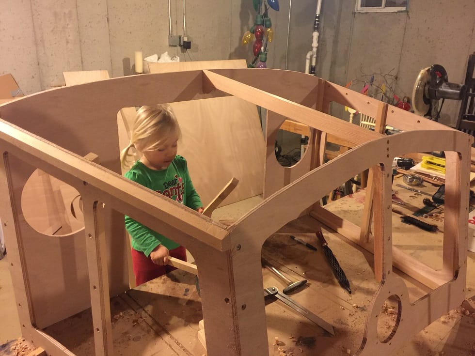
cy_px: 178
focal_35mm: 29
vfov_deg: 48.2
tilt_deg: -20.7
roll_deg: -1.2
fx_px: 398
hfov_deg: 61.7
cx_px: 238
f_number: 2.2
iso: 80
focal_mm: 4.15
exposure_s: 1/4
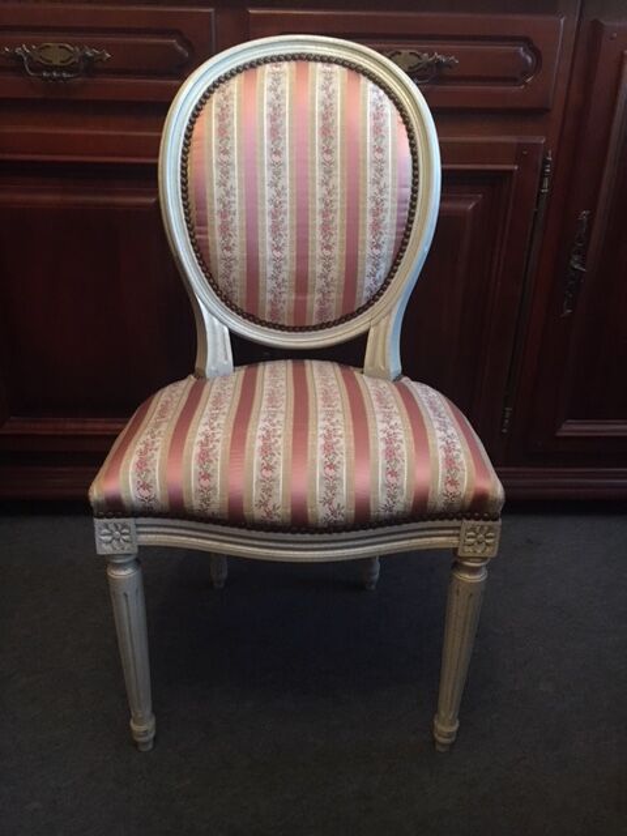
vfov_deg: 61.7
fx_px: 700
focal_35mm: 29
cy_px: 418
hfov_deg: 48.2
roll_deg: -1.8
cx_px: 314
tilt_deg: -25.8
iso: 320
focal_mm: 4.15
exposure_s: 1/17
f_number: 2.2
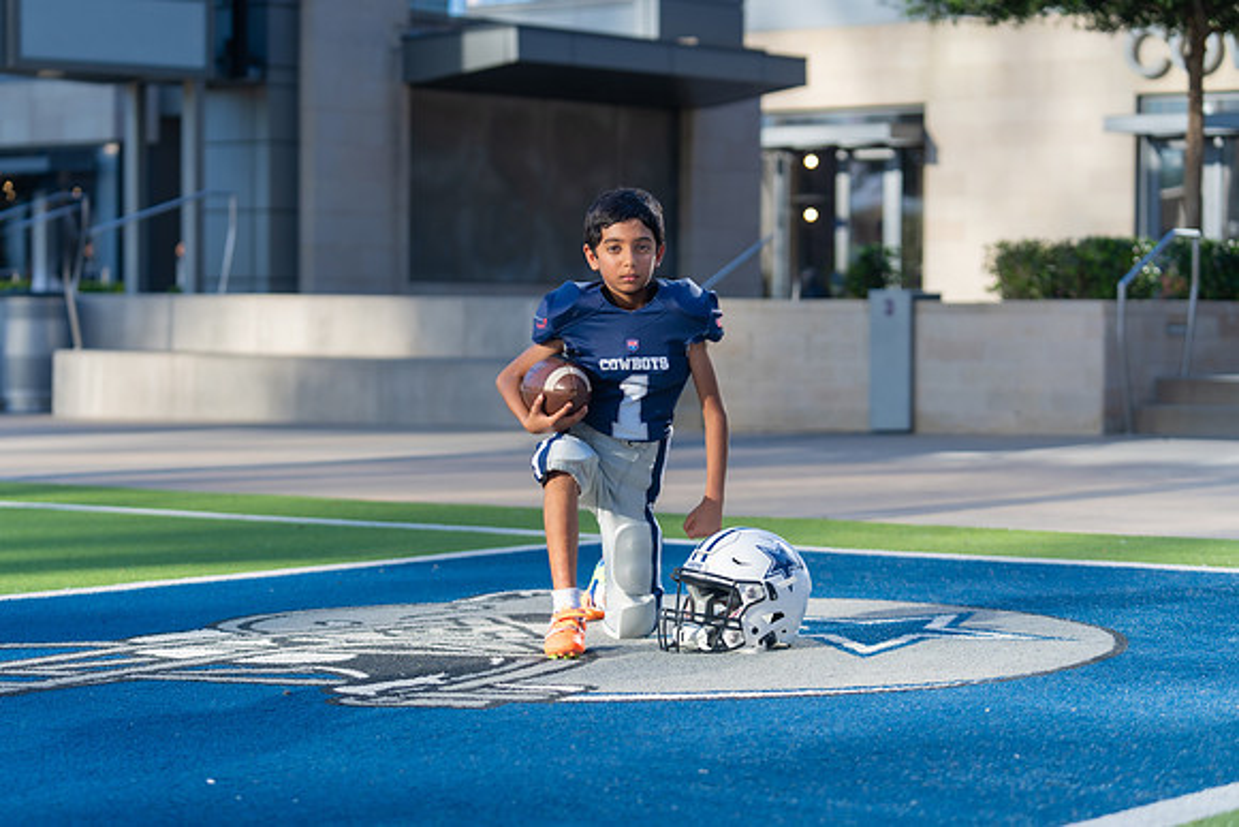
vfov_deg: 16.9
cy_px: 414
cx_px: 620
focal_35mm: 81
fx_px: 2788
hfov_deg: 25.1
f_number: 3.2
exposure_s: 1/500
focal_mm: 81
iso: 100
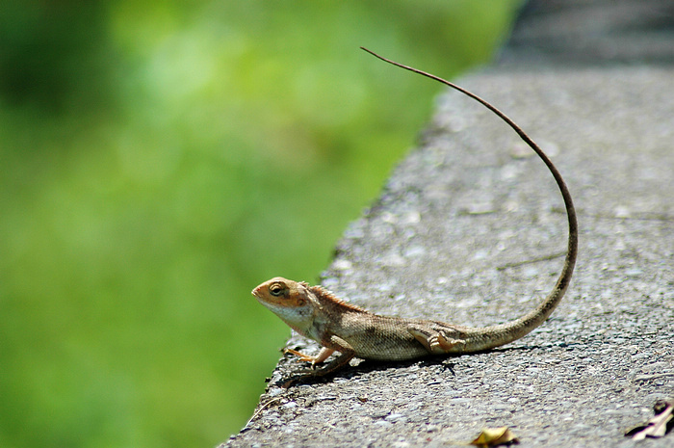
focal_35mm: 450
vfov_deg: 3.0
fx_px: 8415
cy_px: 224
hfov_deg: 4.6
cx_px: 337
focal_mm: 300
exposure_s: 1/800
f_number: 5.6
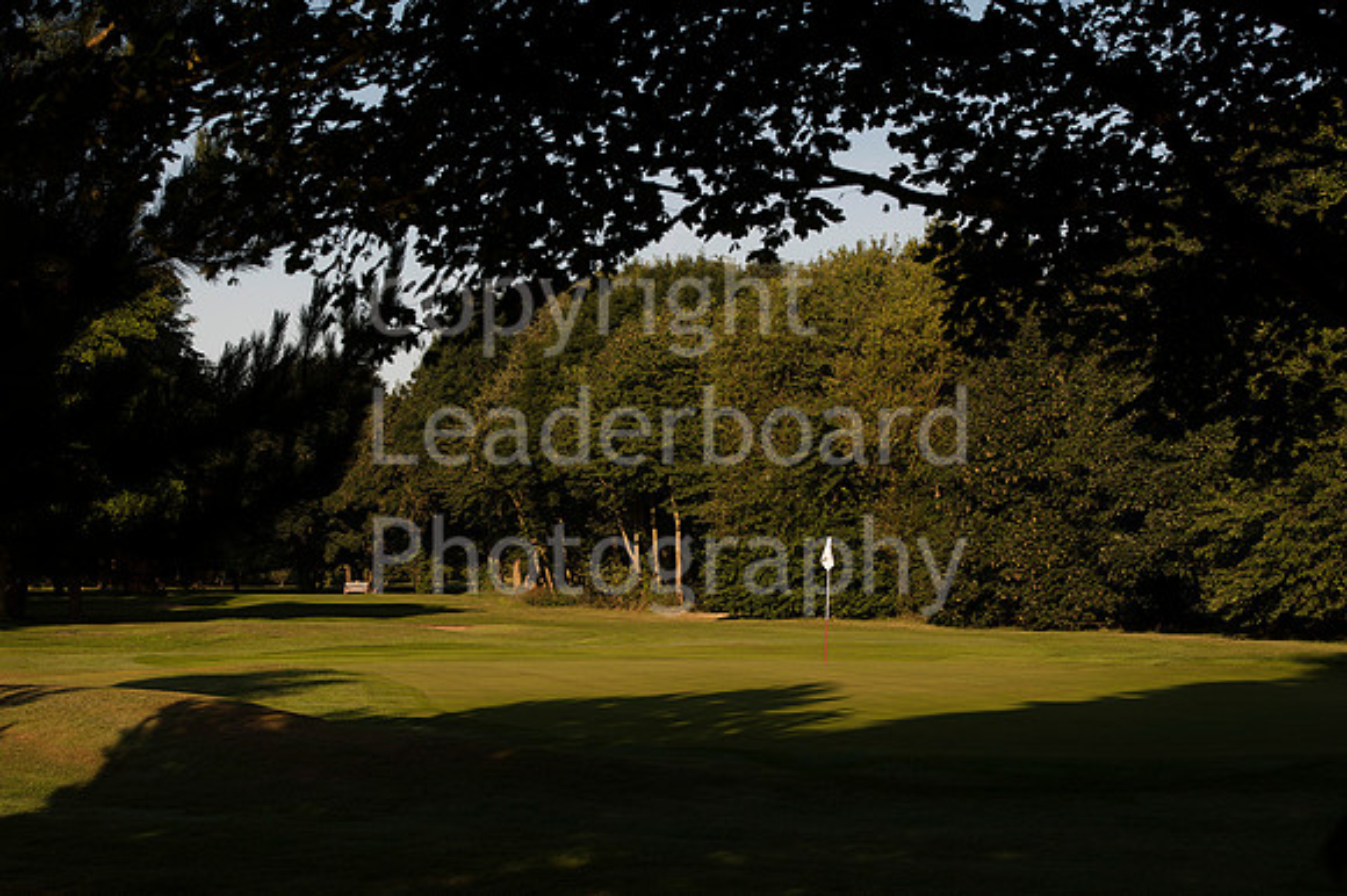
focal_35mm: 75
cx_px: 674
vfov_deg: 18.2
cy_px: 448
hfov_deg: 27.0
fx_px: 2805
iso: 200
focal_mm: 75
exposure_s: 1/640
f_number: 7.1
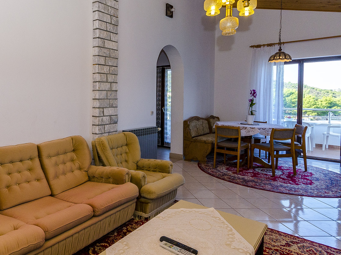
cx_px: 93
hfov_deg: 65.9
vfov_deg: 54.6
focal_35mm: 25
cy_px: 105
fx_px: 246
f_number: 8
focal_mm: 10
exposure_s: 1/160
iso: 200
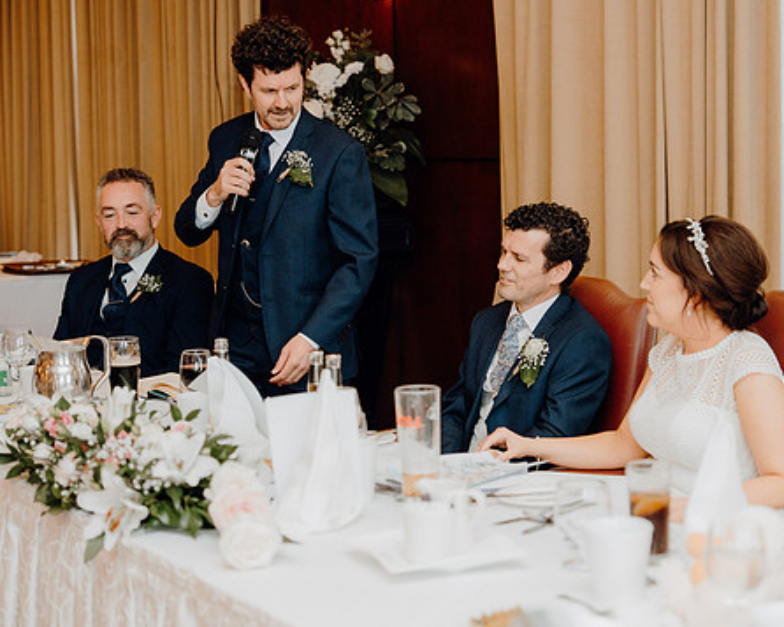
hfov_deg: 26.4
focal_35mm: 72
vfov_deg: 21.3
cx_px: 432
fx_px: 1671
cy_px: 292
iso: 1250
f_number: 2.8
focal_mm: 59
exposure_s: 1/200
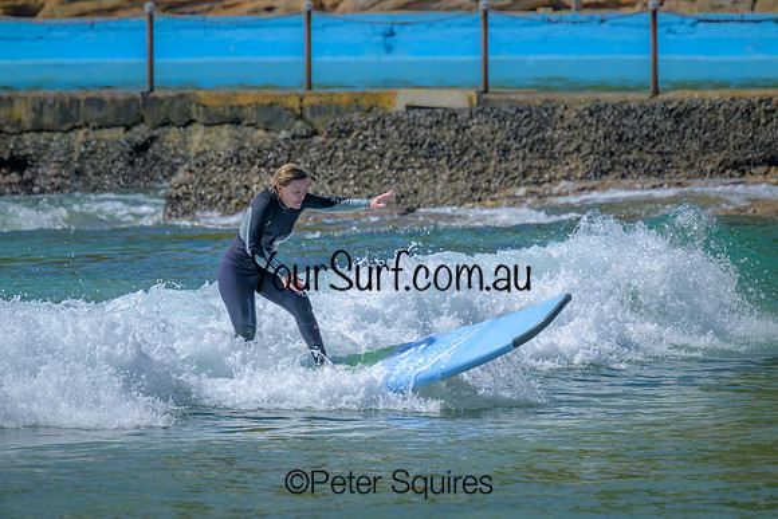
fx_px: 17292
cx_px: 389
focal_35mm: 800
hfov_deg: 2.6
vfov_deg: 1.7
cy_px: 260
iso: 320
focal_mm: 800
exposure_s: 1/1000
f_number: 11
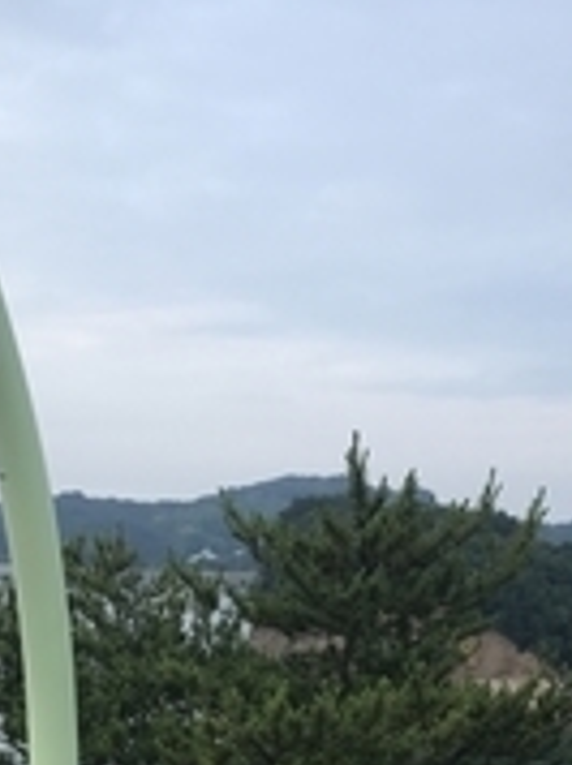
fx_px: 1391
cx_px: 318
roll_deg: +0.1
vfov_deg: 30.4
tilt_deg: +0.8
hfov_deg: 23.2
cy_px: 533
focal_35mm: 63
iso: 20
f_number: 1.8
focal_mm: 3.99
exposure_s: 1/465
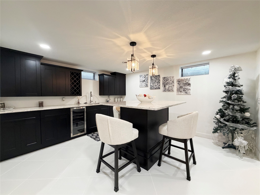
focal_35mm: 14
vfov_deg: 85.7
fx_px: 105
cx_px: 130
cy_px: 98
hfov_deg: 102.1
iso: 320
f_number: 2.2
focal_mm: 2.22
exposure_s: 1/120
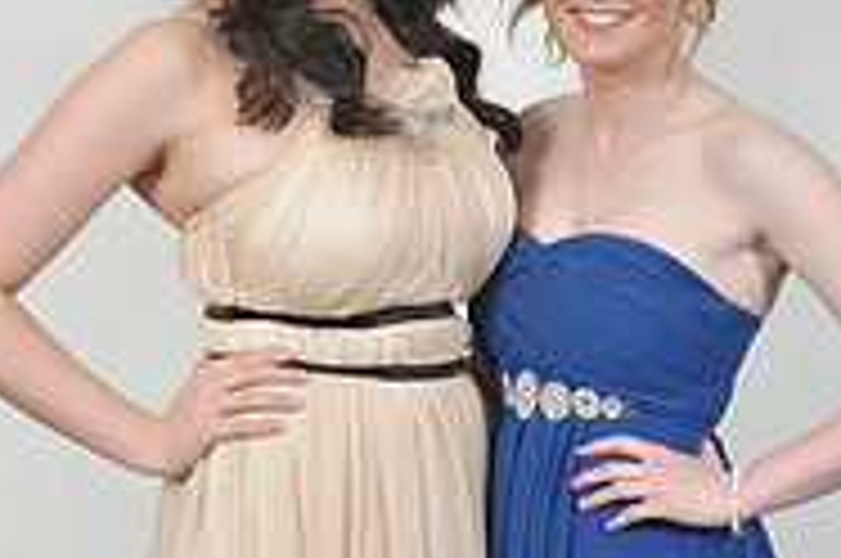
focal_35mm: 149
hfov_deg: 13.8
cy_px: 648
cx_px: 454
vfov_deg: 9.1
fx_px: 3475
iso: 1000
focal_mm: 48
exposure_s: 1/160
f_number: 7.1
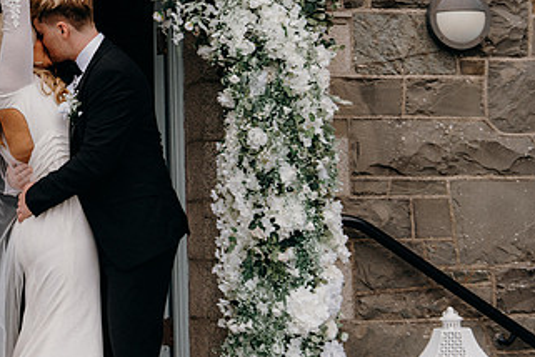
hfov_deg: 23.6
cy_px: 131
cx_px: 120
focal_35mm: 85
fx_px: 1263
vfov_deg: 16.1
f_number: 3.5
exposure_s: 1/250
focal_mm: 47
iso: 125
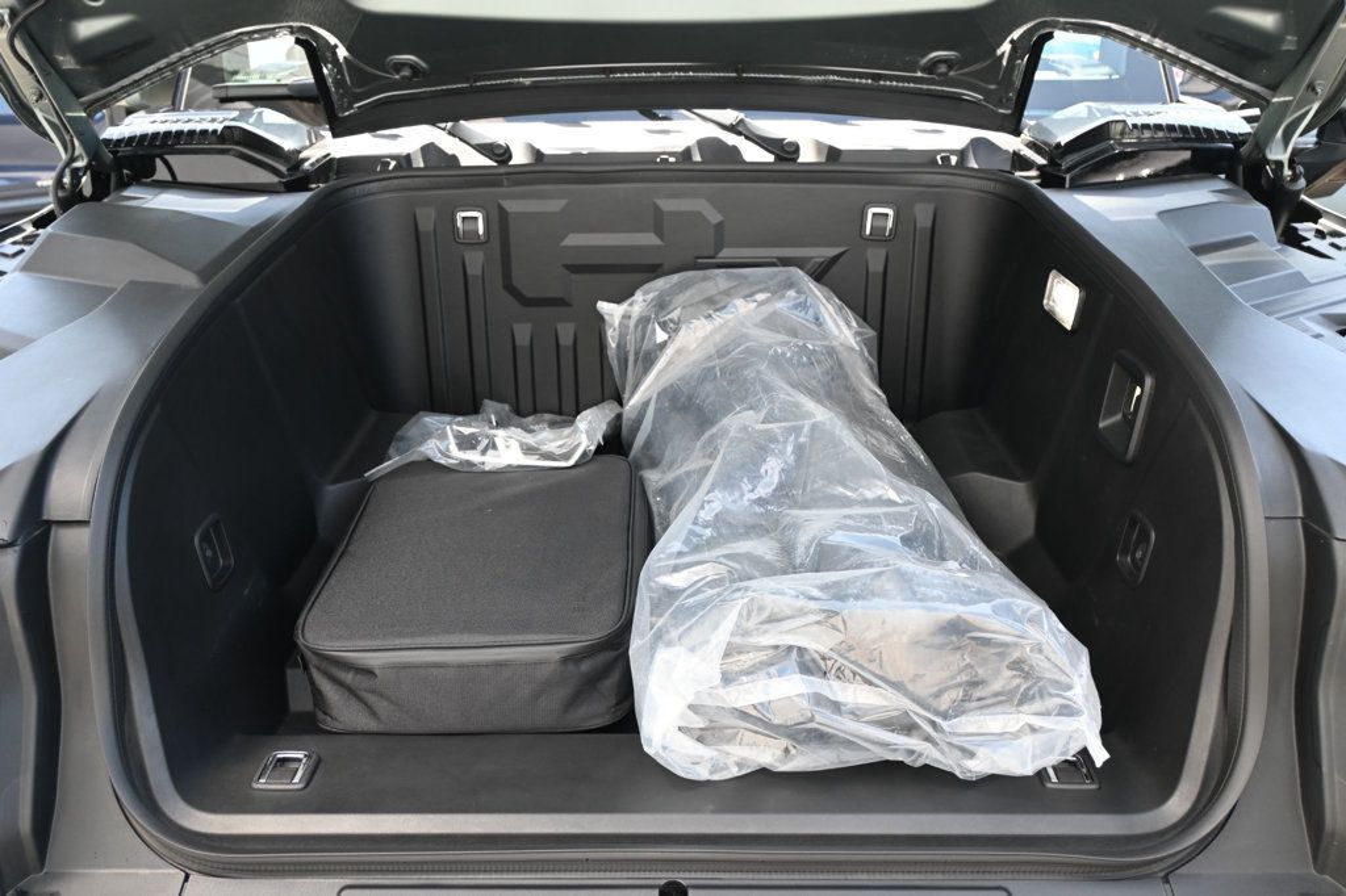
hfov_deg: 58.4
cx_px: 673
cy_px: 448
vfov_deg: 40.8
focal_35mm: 32
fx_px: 1205
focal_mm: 21.5
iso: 400
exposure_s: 1/160
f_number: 4
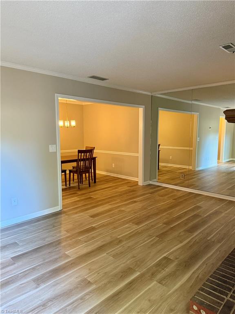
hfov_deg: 56.8
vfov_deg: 71.6
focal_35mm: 24
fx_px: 217
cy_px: 157
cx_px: 118
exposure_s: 1/60
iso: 320
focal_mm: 6.76
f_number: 1.78
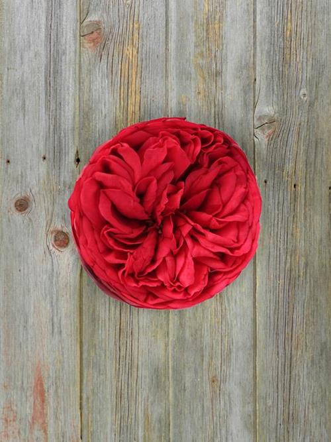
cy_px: 221
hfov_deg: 31.5
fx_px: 587
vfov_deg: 41.2
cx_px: 166
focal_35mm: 46
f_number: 4.2
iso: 400
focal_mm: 8.1
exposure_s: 1/15
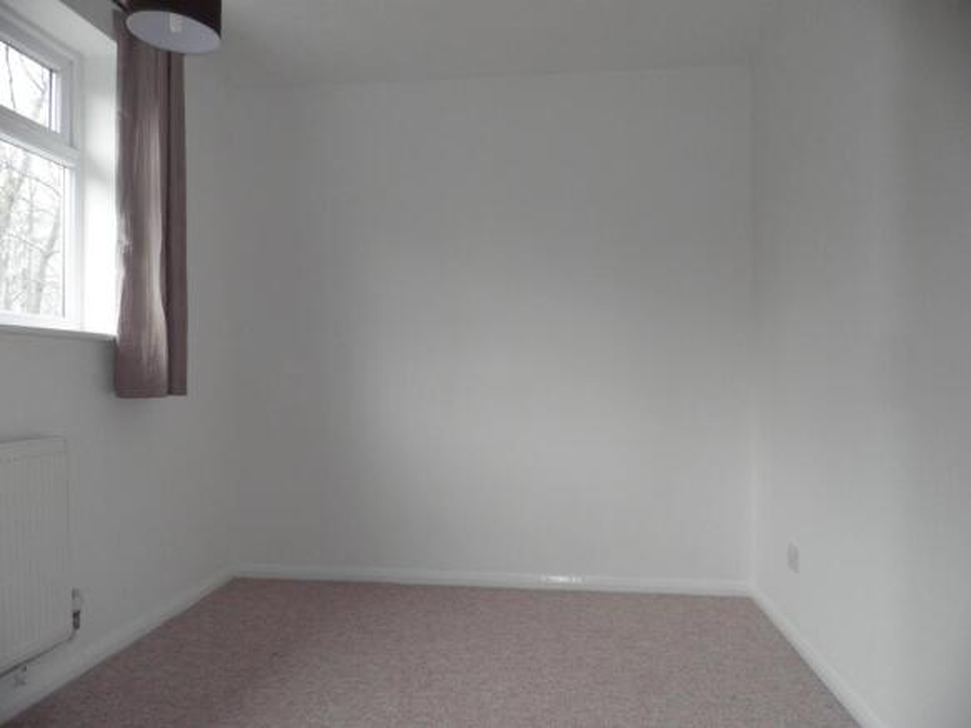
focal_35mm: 24
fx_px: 673
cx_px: 486
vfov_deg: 56.8
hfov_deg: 71.6
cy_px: 364
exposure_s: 1/30
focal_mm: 4.3
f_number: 3.3
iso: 160
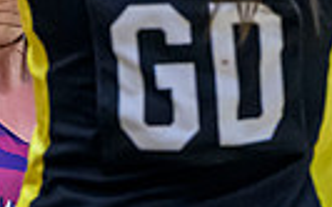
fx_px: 10030
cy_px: -439
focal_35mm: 1109
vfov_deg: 1.2
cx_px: 75
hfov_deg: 1.9
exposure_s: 1/800
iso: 4000
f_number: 3.2
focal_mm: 170
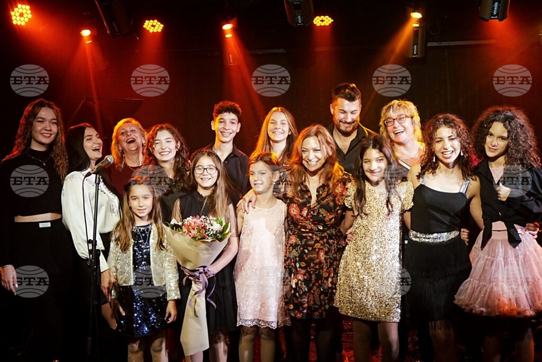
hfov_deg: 46.4
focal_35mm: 42
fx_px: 633
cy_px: 181
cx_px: 271
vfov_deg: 31.9
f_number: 2.8
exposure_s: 1/125
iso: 2000
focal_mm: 28
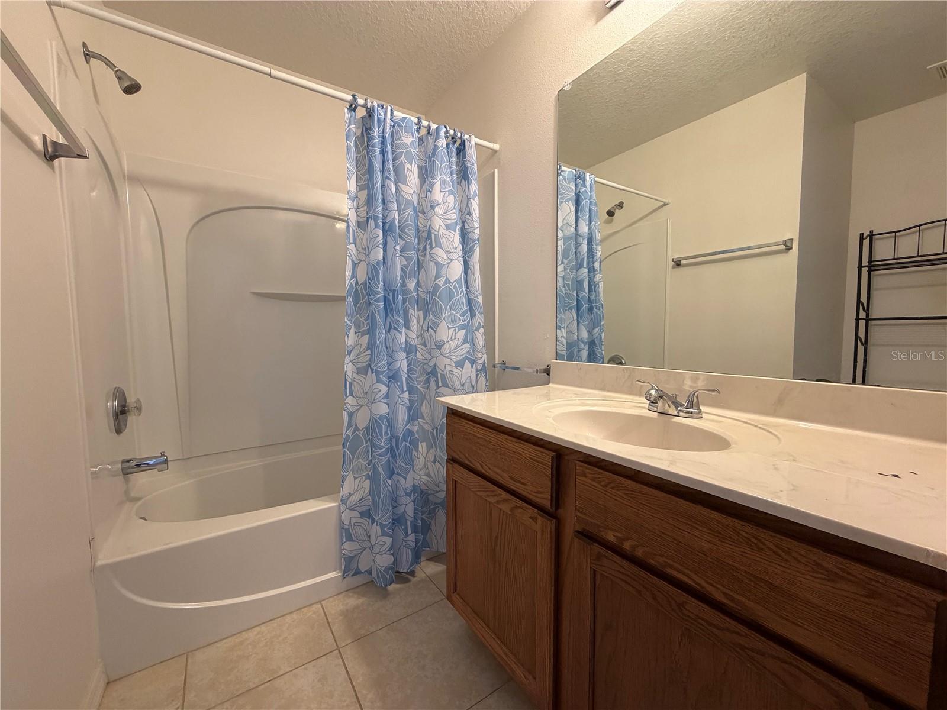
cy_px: 355
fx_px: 383
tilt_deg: -4.3
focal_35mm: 14
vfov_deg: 85.7
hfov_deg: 102.1
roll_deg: +1.4
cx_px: 474
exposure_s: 1/60
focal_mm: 2.22
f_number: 2.2
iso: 250
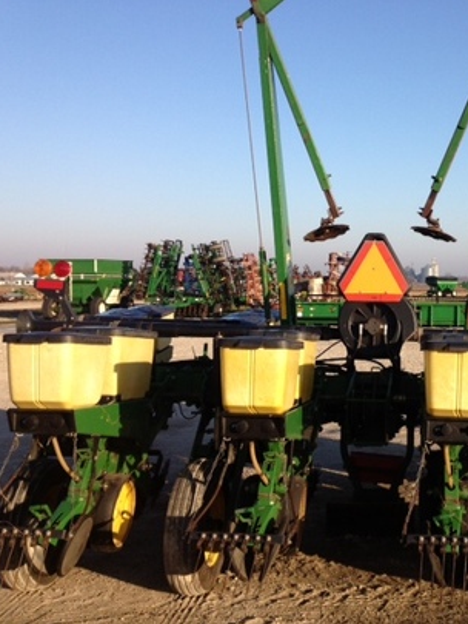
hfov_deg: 29.8
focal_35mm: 47
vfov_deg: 40.4
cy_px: 313
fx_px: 847
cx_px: 403
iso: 50
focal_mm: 4.28
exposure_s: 1/1030
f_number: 2.4
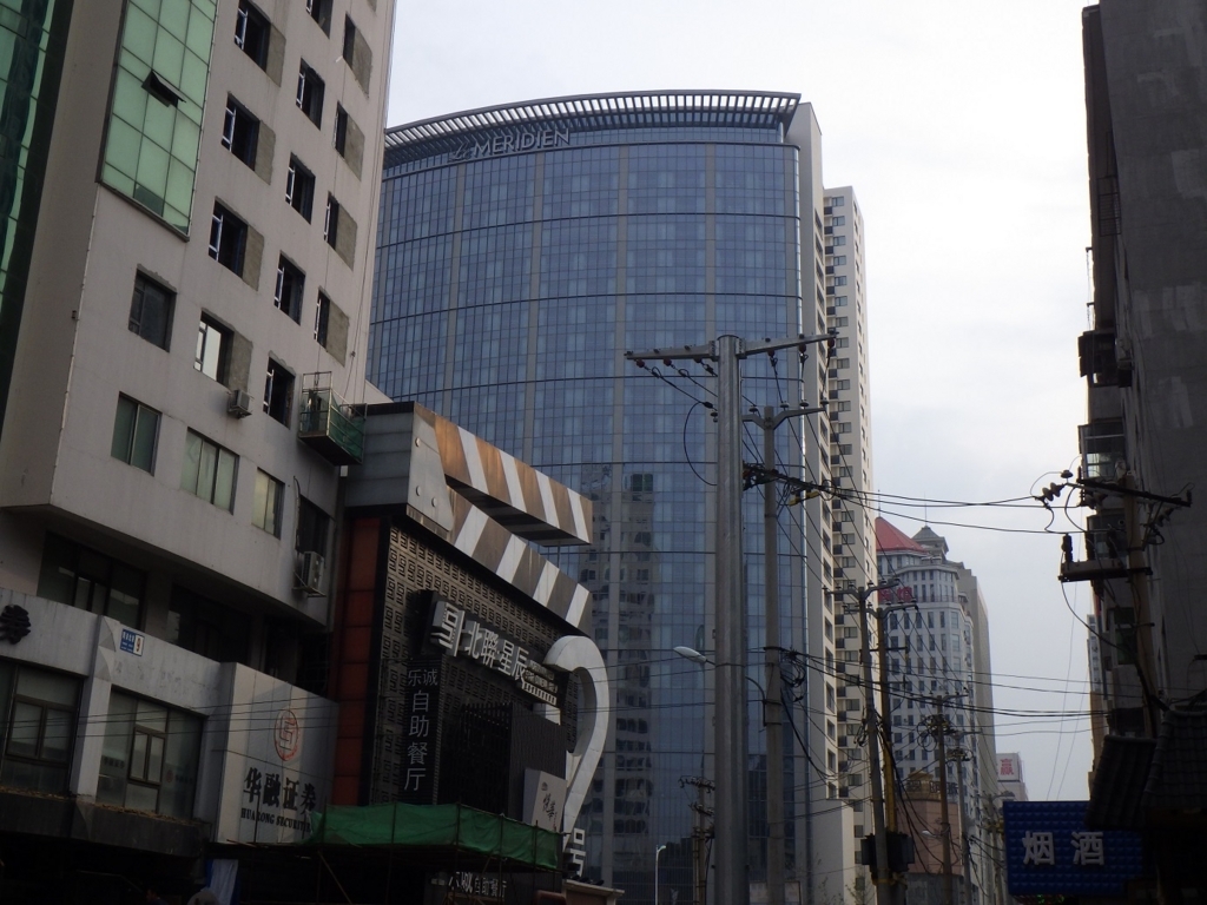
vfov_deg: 34.3
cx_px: 604
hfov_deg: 44.8
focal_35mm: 42
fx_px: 1464
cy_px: 452
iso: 125
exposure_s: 1/320
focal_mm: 7.5
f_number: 5
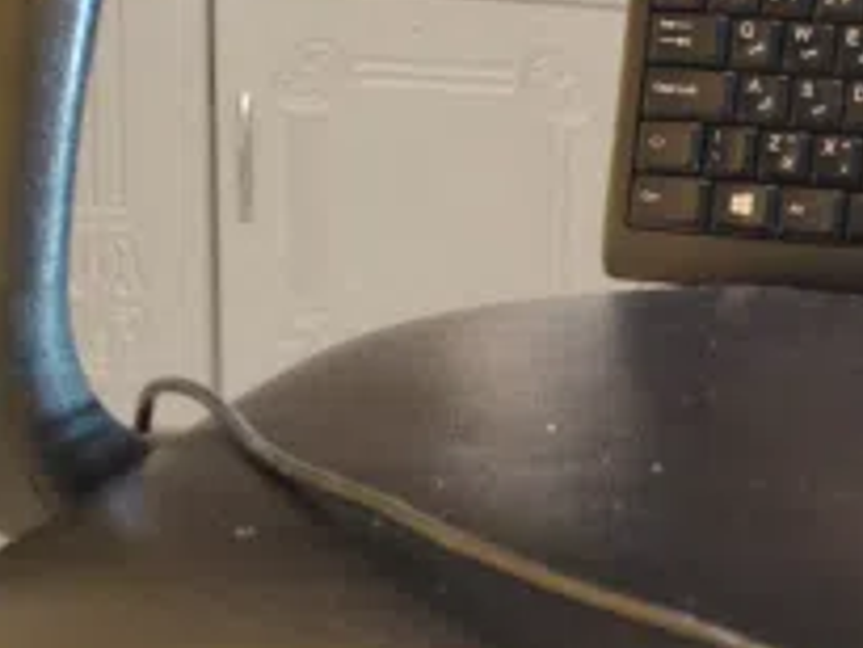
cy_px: 408
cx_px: 1187
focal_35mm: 75
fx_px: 1871
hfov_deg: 22.6
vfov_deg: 19.6
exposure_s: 1/20
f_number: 1.75
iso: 1262
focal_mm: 5.25
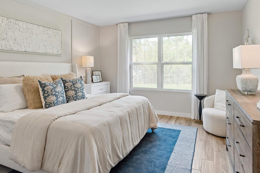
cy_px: 71
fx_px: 159
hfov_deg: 78.6
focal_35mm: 22
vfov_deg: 56.8
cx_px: 134
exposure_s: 1/25
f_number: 9
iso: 200
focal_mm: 12
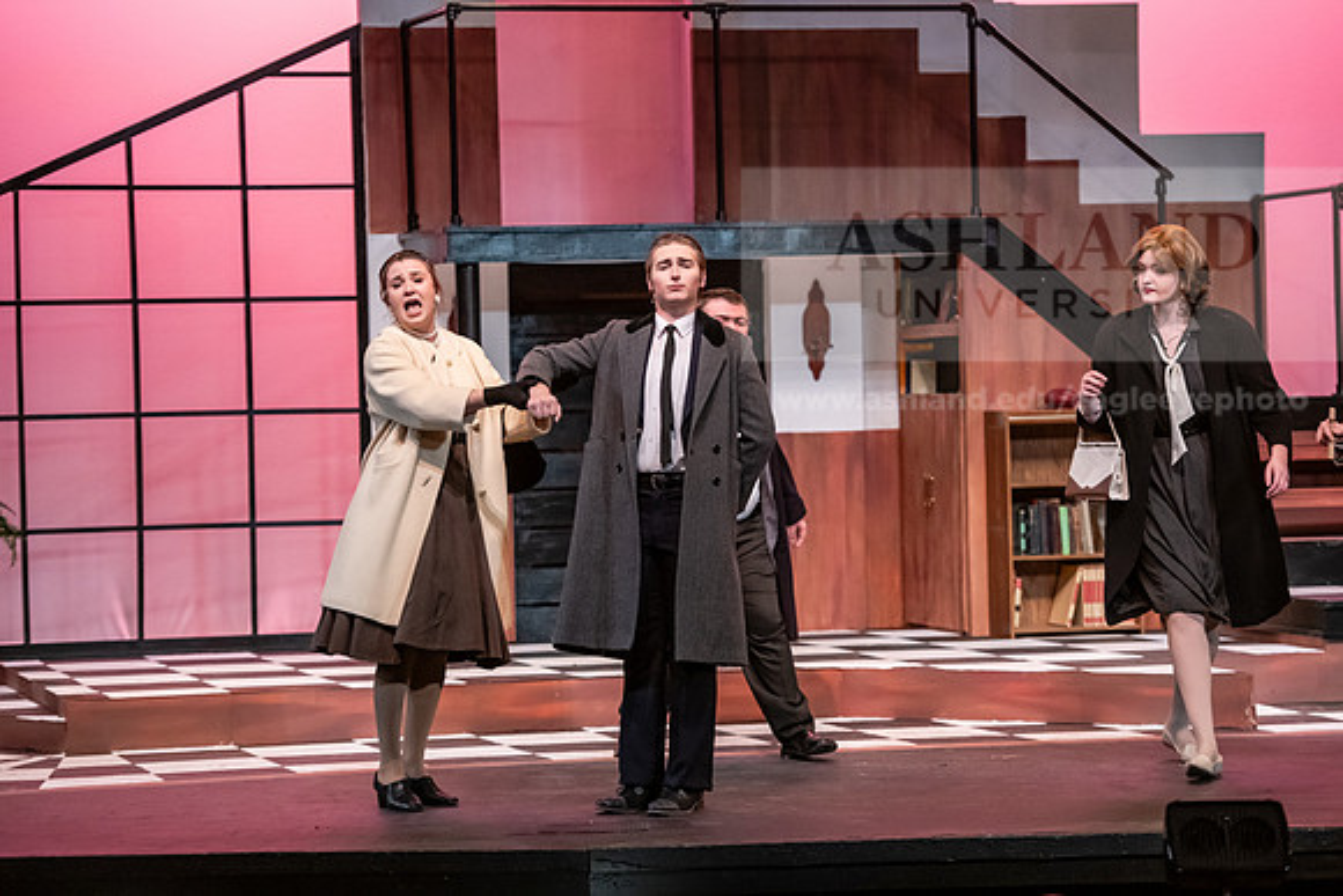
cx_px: 672
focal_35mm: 116
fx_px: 4328
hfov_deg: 17.6
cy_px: 448
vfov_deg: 11.8
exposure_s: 1/200
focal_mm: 116
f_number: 3.2
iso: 3200
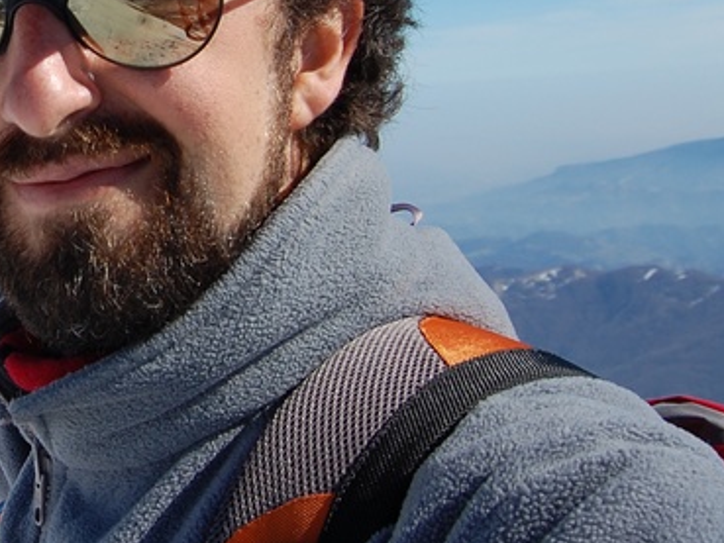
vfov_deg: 19.6
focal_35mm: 74
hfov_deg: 24.2
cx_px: -119
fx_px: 1548
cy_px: 78
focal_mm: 18
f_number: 11
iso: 200
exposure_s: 1/400
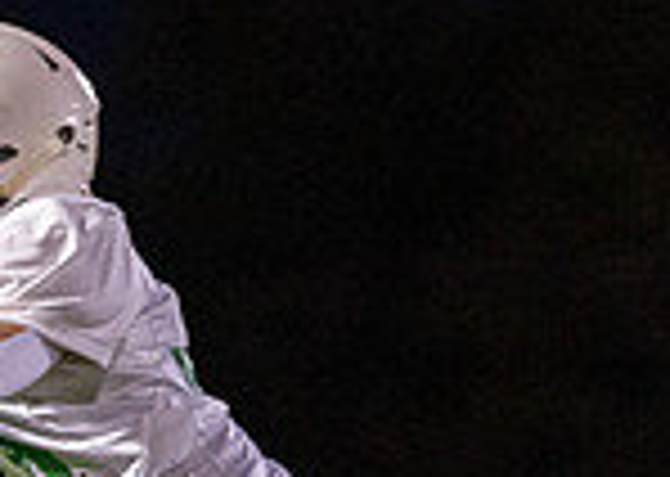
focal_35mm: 585
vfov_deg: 2.5
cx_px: -756
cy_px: 573
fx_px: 11117
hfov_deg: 3.4
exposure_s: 1/1000
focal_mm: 122
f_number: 2.8
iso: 5000
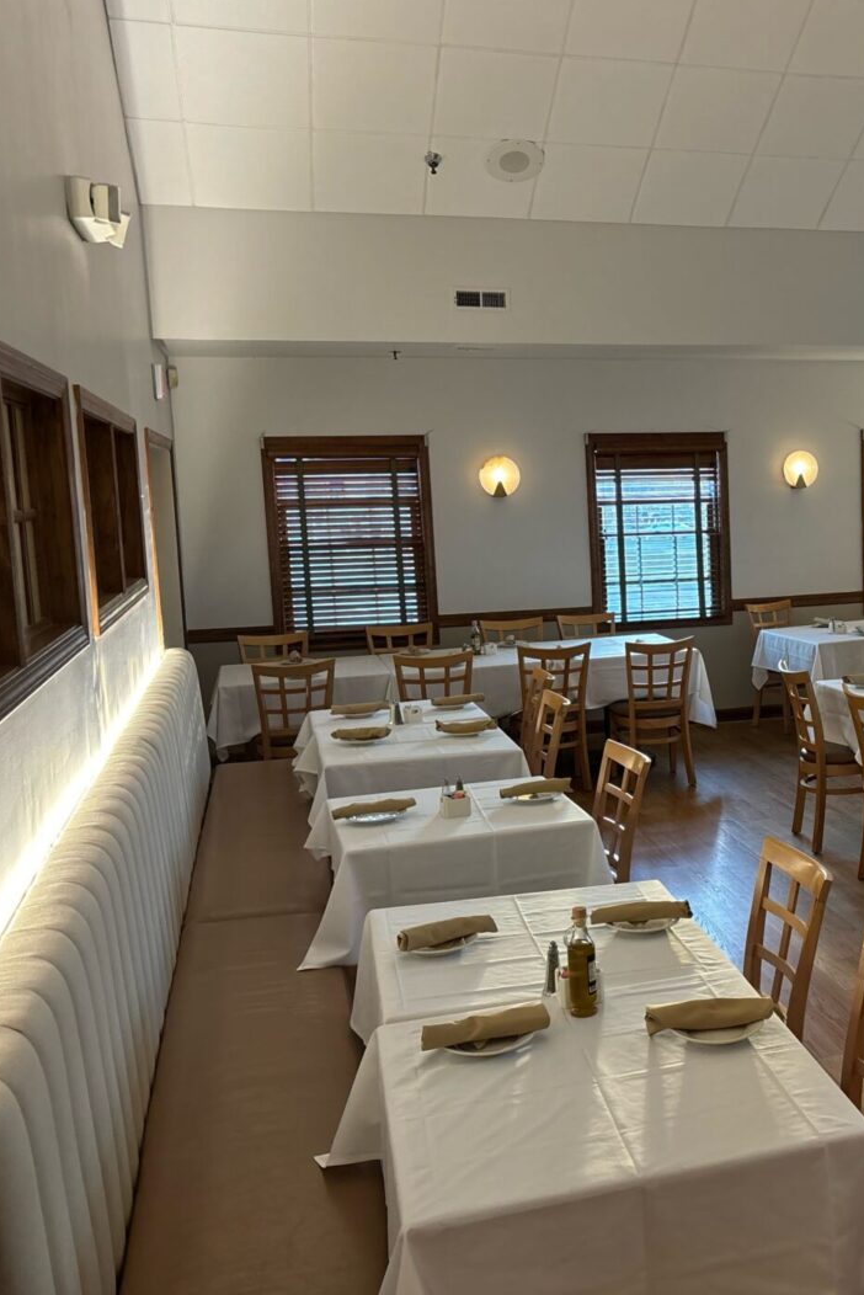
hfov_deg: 34.4
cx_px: 740
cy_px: 640
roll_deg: +0.7
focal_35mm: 37
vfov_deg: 51.9
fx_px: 1331
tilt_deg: -7.0
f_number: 1.6
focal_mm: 5.96
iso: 250
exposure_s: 1/60
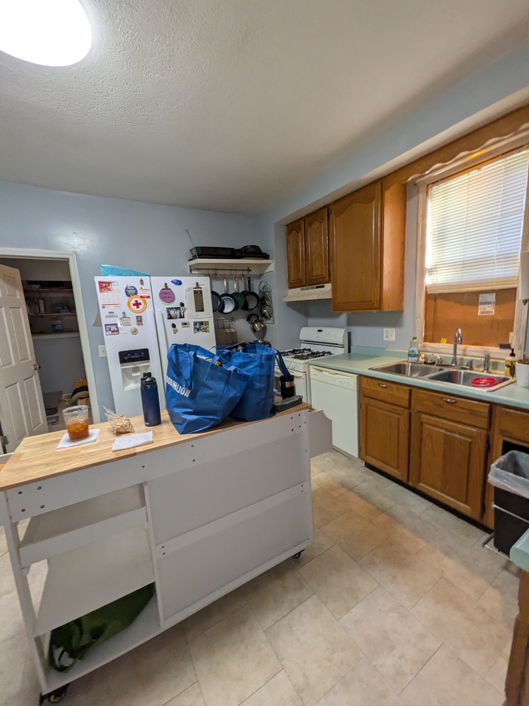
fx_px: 285
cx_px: 264
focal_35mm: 14
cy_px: 353
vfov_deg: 102.1
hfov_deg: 85.7
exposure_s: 1/60
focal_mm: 1.85
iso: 82
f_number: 2.2
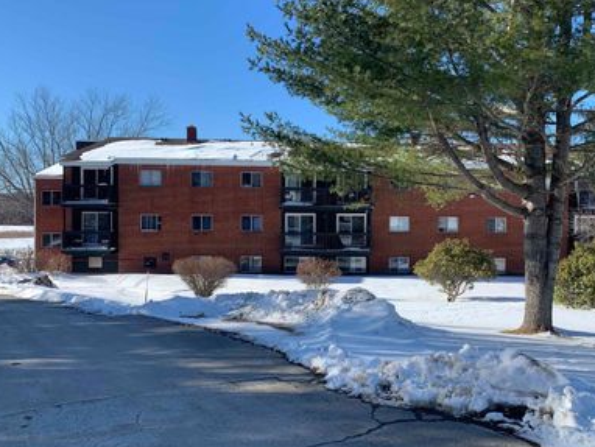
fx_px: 585
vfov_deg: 41.8
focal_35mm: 34
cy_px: 230
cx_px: 344
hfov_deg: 53.7
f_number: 1.8
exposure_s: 1/1718
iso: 25
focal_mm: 4.25
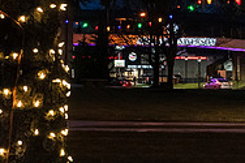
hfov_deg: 11.6
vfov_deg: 7.9
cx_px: 314
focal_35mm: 173
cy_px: -6
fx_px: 1176
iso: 5000
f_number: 7.1
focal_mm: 56
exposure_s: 1/25
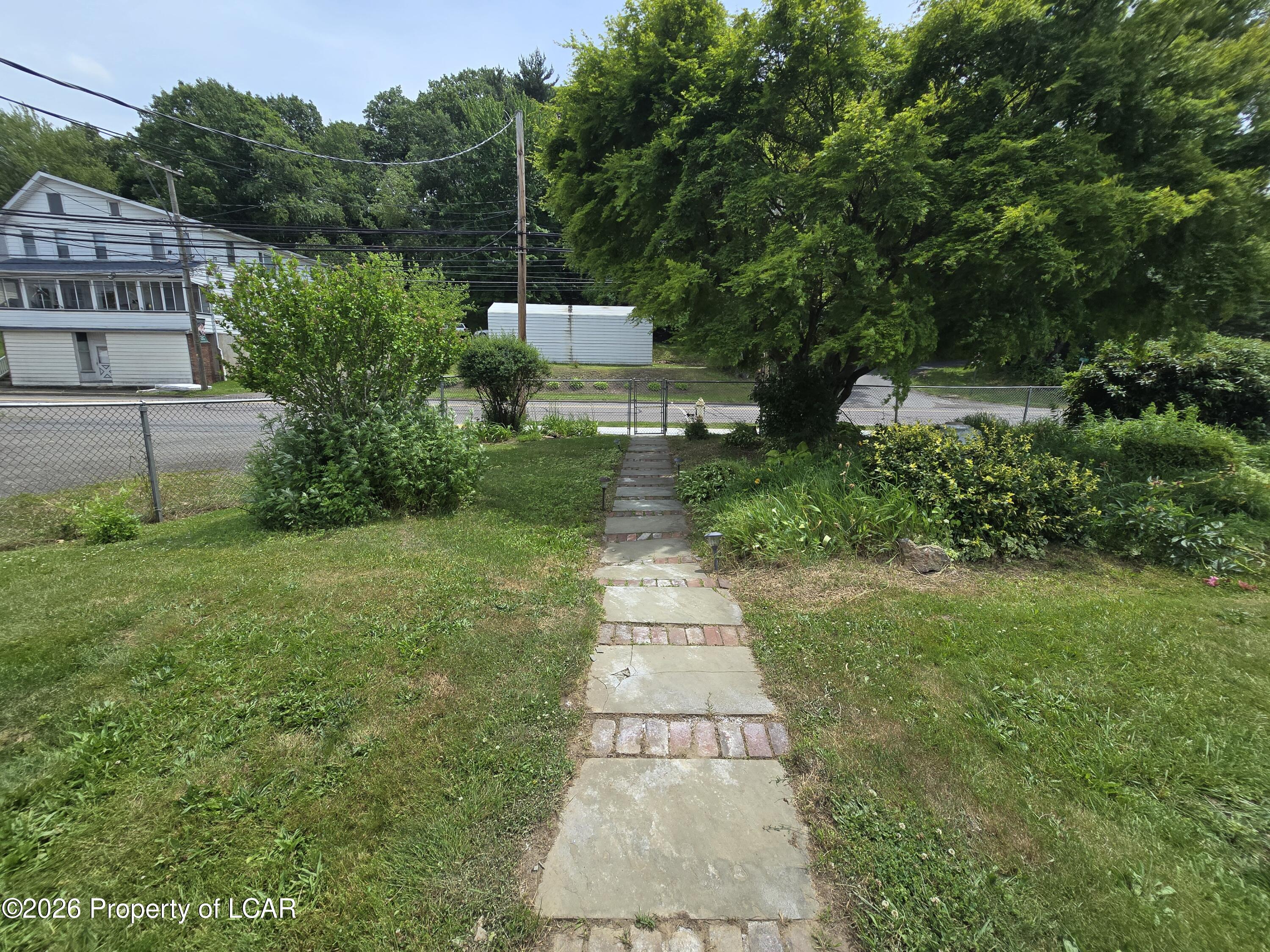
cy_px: 476
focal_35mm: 13
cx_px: 635
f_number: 2.2
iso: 50
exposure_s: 1/1894
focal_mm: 2.2
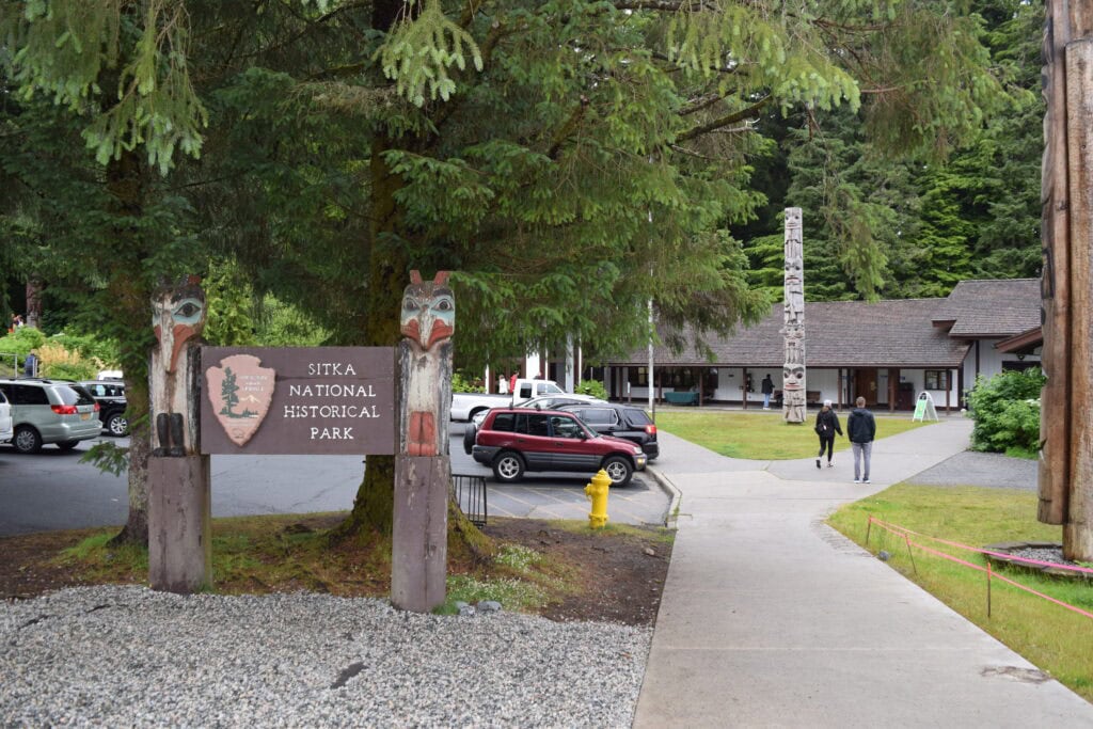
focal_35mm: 30
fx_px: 911
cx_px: 546
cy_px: 364
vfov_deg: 43.6
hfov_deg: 61.9
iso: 360
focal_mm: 20
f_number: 5.6
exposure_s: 1/125
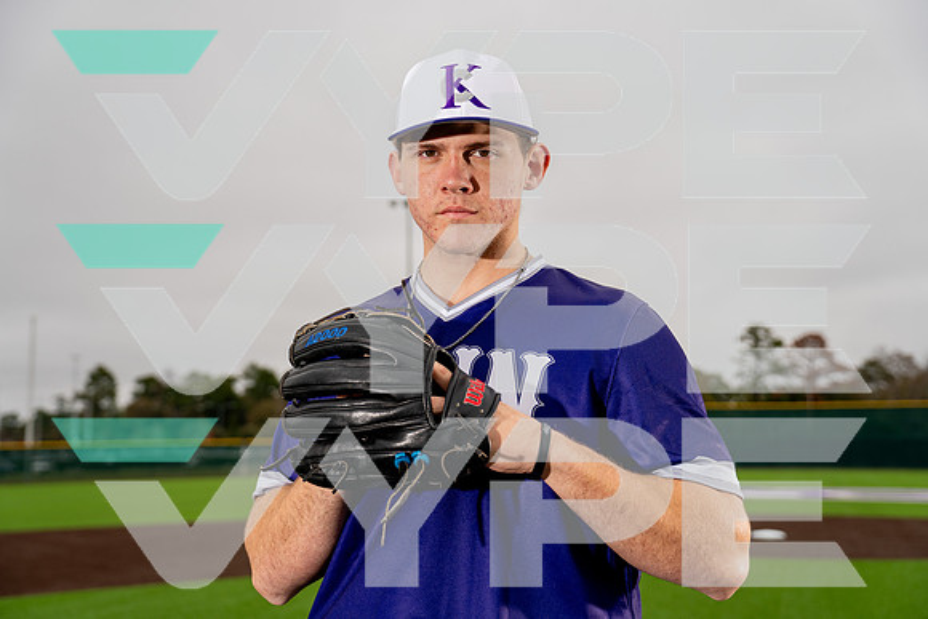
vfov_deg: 28.1
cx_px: 464
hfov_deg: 41.1
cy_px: 310
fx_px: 1238
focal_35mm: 48
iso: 100
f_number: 4
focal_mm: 48
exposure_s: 1/1250
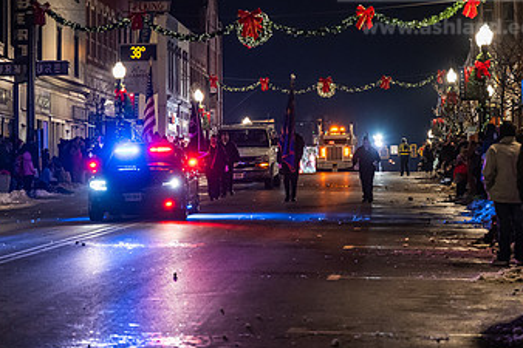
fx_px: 1844
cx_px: 291
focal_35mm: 127
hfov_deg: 16.1
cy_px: 60
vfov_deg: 10.7
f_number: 2.8
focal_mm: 74
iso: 2000
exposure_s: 1/160
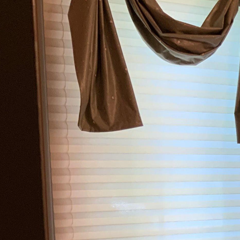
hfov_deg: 18.0
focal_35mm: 84
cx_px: 378
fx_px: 659
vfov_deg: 19.9
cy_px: 253
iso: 100
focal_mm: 3
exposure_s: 1/60
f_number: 1.8
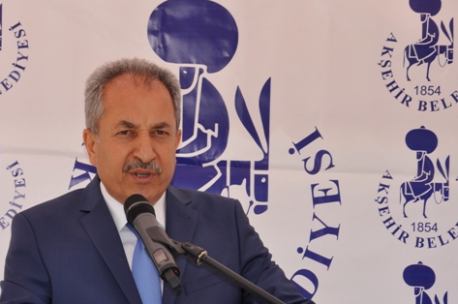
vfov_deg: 10.2
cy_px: 198
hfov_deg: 15.3
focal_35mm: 134
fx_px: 1702
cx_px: 197
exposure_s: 1/200
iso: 320
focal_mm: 66
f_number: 11
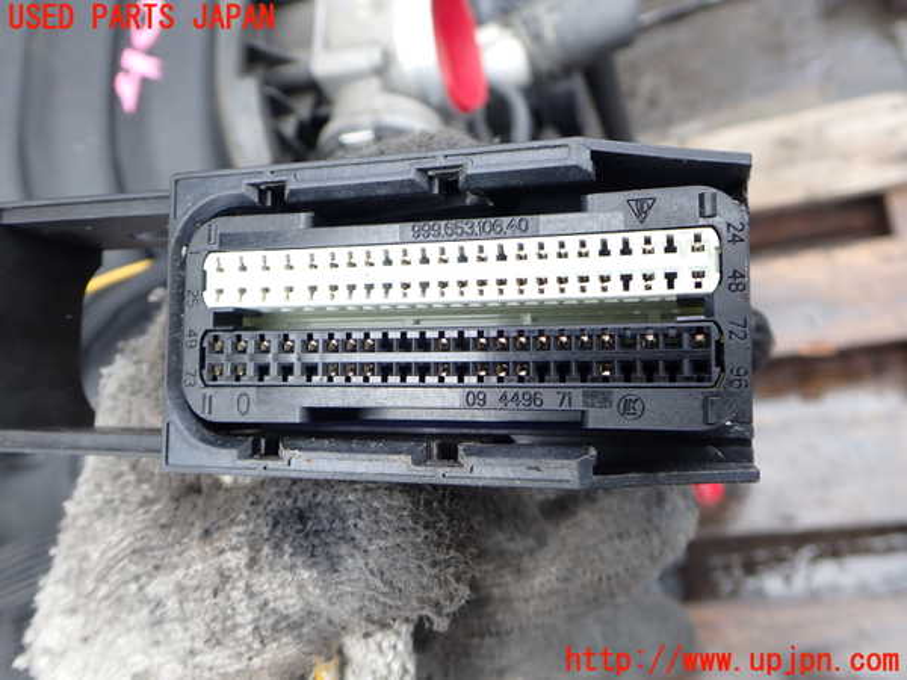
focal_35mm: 30
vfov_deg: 46.8
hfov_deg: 60.0
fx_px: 786
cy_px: 340
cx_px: 454
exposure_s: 1/160
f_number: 3.2
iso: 100
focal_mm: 5.4
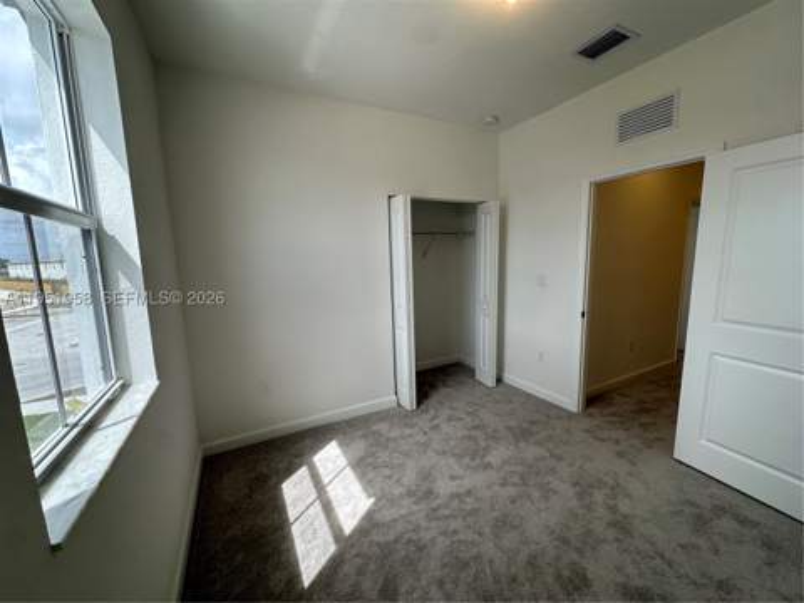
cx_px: 402
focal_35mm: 14
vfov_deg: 85.7
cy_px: 302
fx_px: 325
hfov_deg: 102.1
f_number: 2.2
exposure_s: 1/120
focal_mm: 2.22
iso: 40
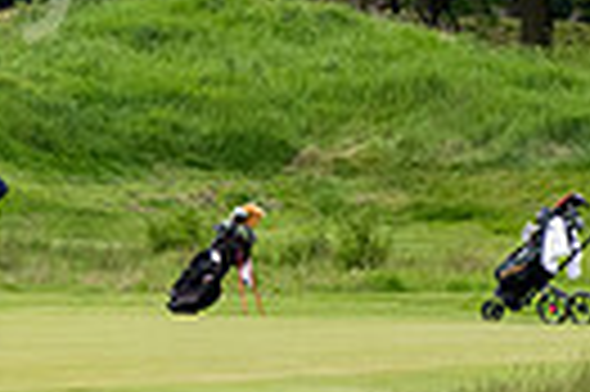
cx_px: -464
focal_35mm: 1859
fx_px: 30429
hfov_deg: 1.1
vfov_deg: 0.7
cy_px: -286
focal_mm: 280
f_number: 5.6
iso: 1600
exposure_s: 1/1250
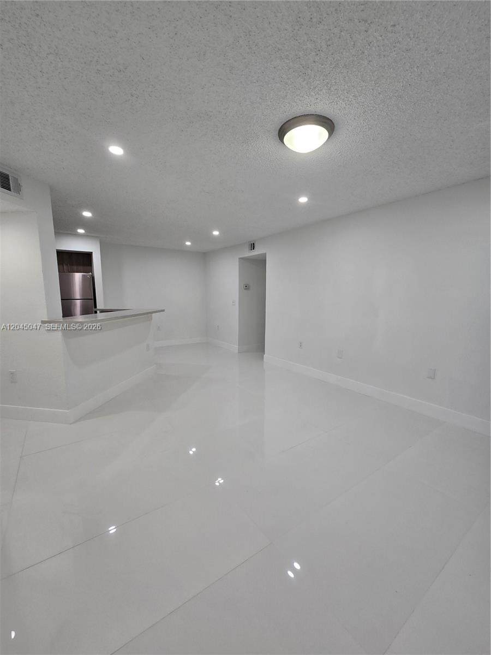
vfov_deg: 106.2
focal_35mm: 13
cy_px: 328
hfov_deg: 89.9
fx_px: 246
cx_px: 246
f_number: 2.2
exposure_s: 1/60
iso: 64
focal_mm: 2.2
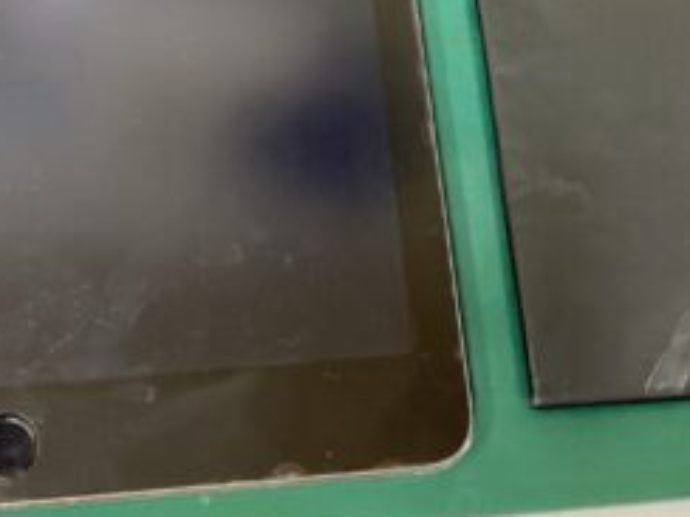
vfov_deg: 22.0
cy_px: -6
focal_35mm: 64
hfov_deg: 30.3
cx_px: 334
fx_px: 1276
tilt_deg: -64.9
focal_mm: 4.25
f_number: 1.8
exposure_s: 1/50
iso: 160
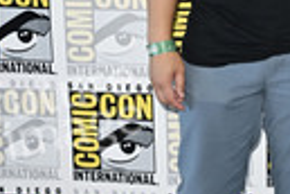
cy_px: 9
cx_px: 272
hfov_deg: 13.9
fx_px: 1176
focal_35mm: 146
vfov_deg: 9.3
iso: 1250
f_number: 4.5
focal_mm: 47
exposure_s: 1/250
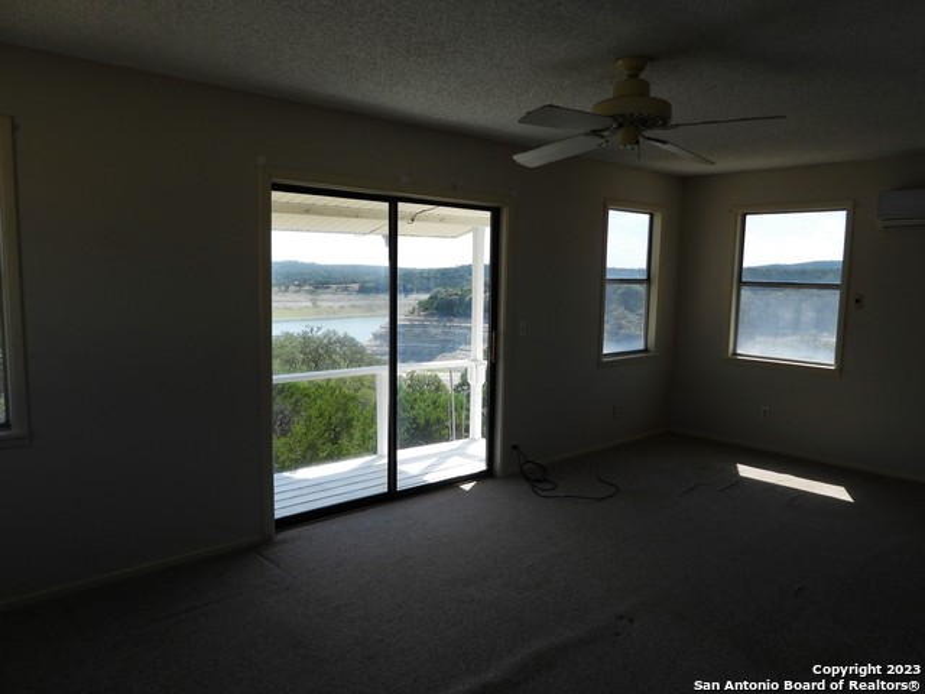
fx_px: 641
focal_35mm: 24
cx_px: 462
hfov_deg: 71.6
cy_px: 347
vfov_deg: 56.8
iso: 100
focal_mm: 4.3
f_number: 2.8
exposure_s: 1/800
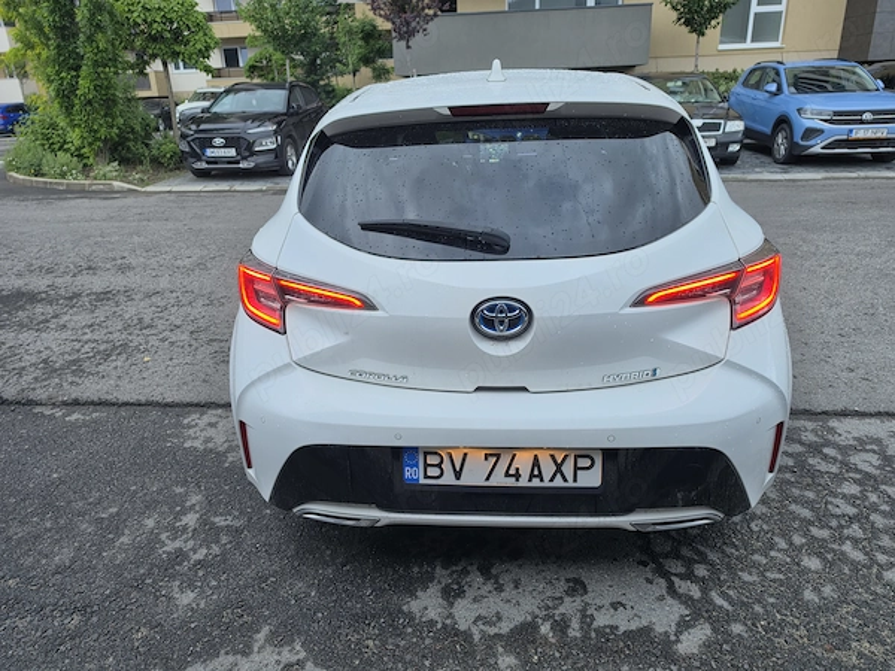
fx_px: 595
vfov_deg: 58.9
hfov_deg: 73.9
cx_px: 448
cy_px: 336
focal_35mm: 23
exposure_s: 1/100
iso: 80
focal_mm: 6.5
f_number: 1.4
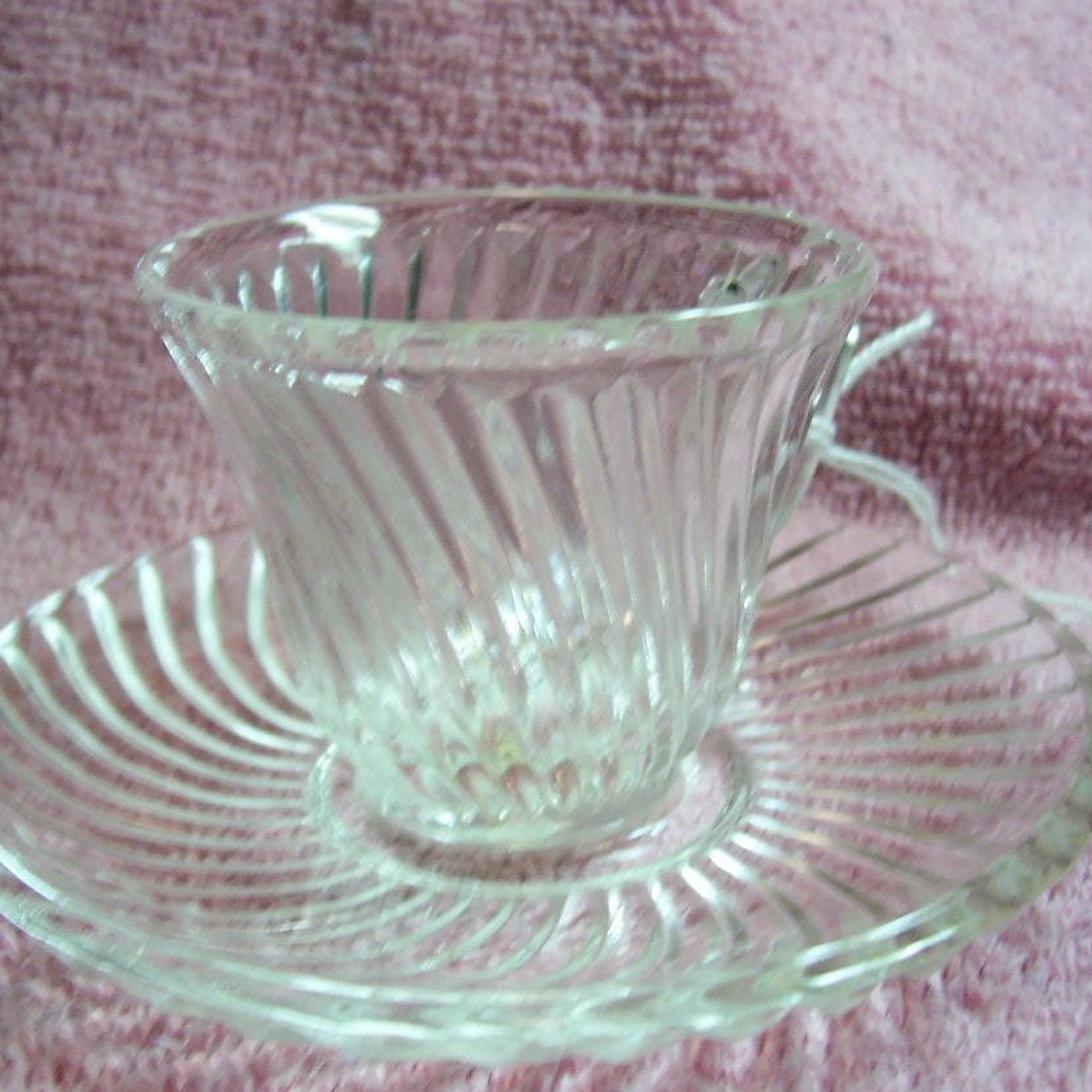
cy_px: 573
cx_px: 524
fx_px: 1677
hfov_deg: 36.1
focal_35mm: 47
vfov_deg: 36.1
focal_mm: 5.6
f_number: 2.8
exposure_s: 1/30
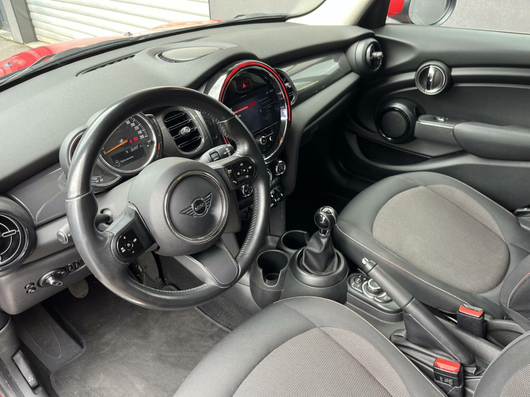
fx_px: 398
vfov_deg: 53.1
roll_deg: +1.4
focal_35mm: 26
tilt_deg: -33.6
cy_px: 198
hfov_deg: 67.3
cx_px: 265
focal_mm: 5.1
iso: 125
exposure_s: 1/121
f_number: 1.6
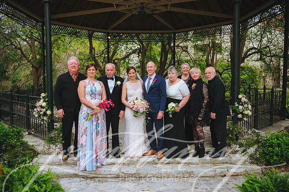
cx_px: 144
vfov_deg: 42.3
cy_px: 96
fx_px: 249
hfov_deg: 60.3
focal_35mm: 31
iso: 400
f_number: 2.8
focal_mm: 31
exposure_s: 1/1600
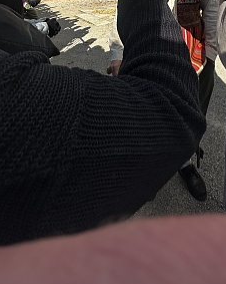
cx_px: 126
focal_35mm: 29
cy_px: -10
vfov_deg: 48.0
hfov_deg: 49.8
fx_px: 243
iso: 50
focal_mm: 2.22
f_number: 2.2
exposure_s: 1/1575
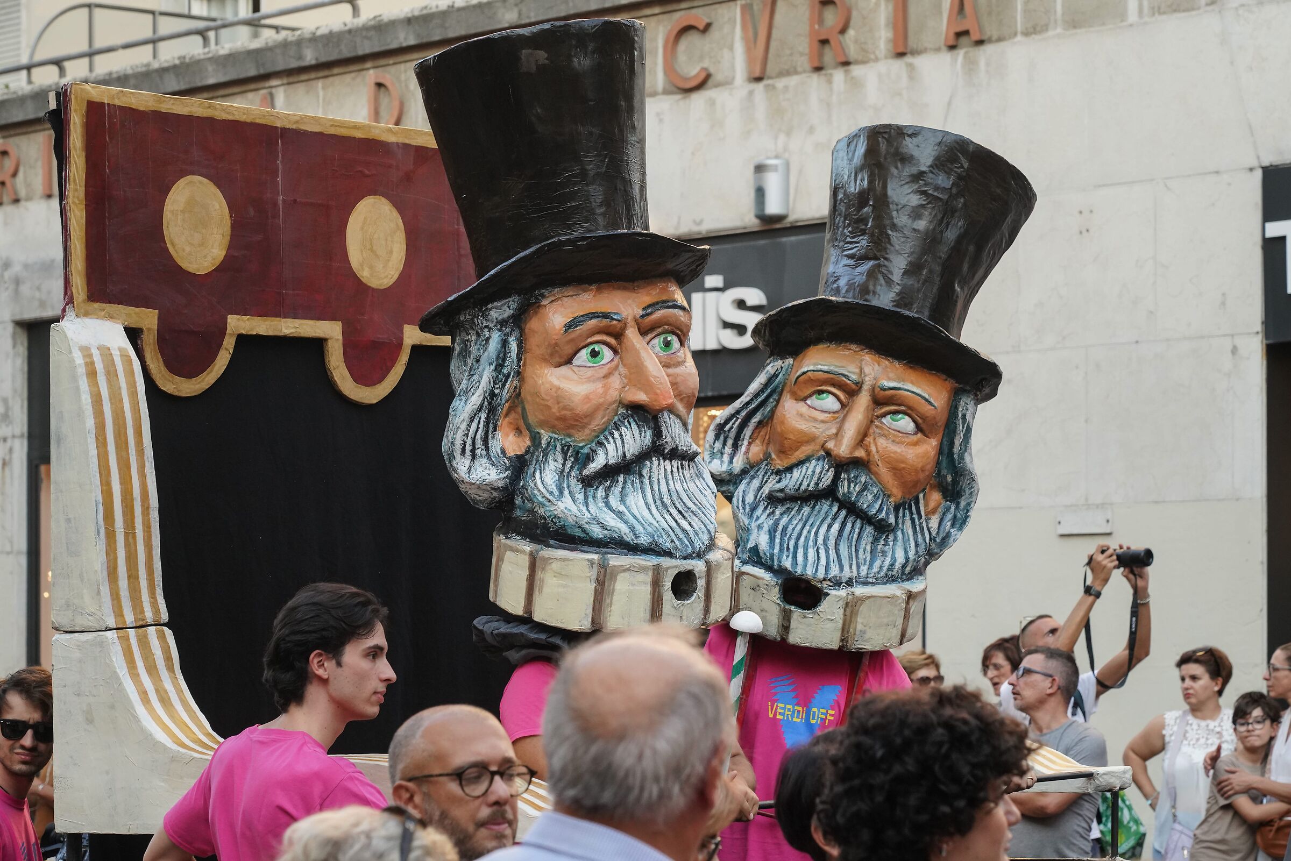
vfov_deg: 13.0
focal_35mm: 105
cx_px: 646
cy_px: 430
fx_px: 3766
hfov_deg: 19.5
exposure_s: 1/400
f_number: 8
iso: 2000
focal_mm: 105
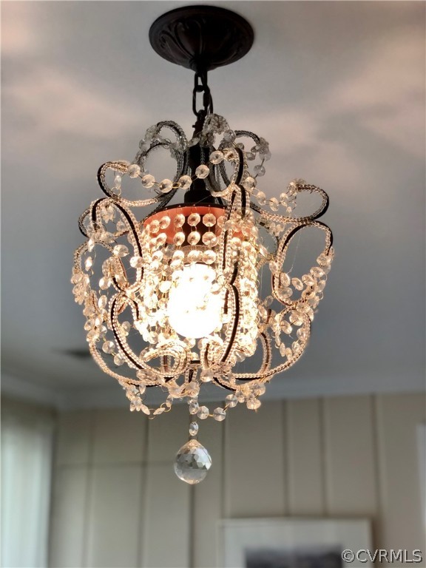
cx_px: 213
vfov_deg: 36.8
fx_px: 853
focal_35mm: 52
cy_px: 284
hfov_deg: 28.0
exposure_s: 1/60
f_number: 2.4
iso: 50
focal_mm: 6
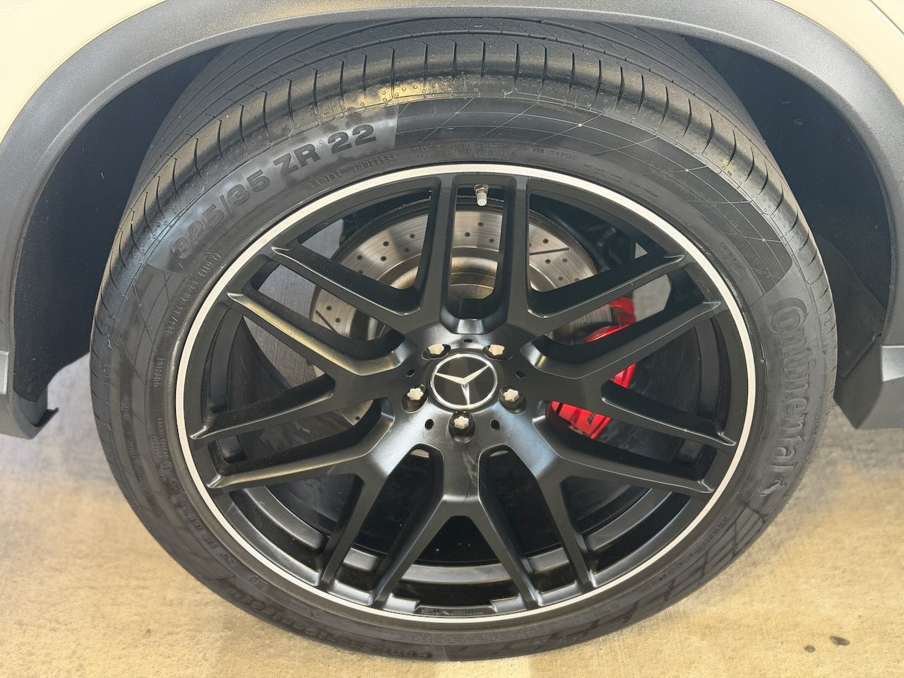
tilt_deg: -35.7
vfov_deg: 30.3
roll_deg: +0.7
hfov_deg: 39.7
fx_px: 1254
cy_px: 339
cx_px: 452
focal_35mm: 48
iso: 250
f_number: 1.78
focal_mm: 6.76
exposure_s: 1/56
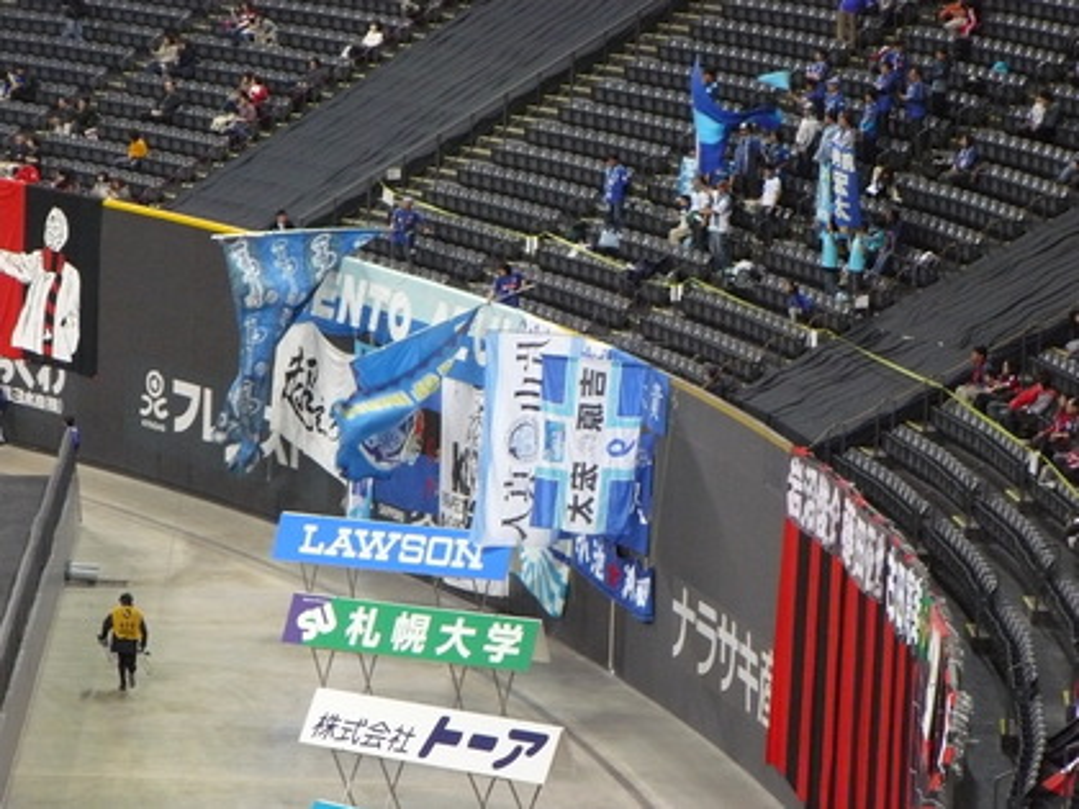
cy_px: 404
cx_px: 540
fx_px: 5548
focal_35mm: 178
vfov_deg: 8.3
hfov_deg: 11.1
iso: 400
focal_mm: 29.7
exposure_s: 1/30
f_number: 3.3
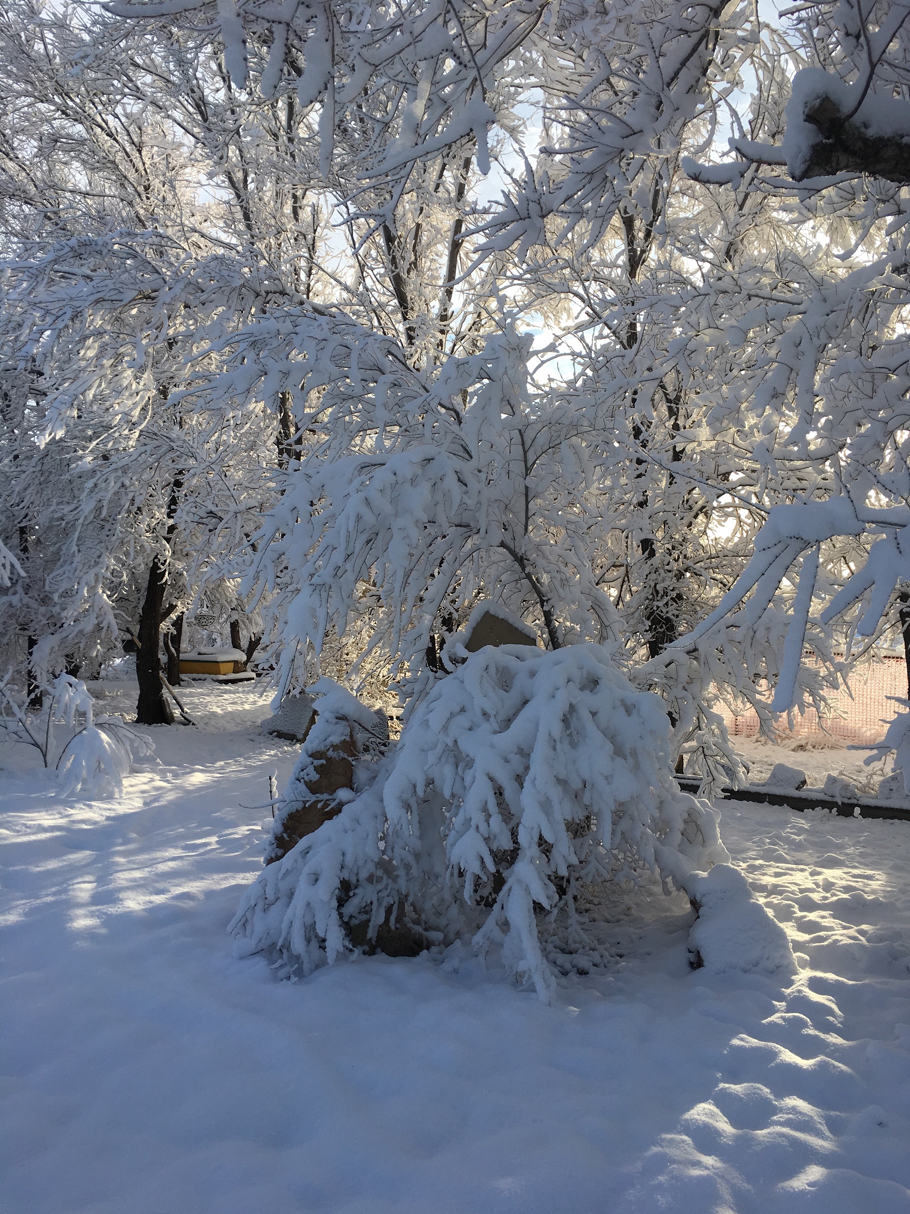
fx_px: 1016
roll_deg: +0.1
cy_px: 607
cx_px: 455
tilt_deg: +1.0
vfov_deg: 61.7
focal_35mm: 29
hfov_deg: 48.2
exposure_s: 1/905
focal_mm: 4.15
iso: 25
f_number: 2.2
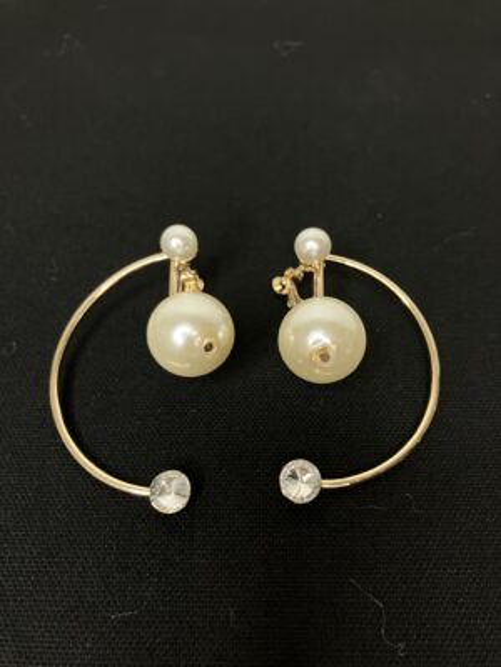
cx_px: 250
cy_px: 334
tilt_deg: -55.4
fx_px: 540
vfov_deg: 63.4
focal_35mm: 28
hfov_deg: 49.7
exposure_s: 1/33
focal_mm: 3.99
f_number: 1.8
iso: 320
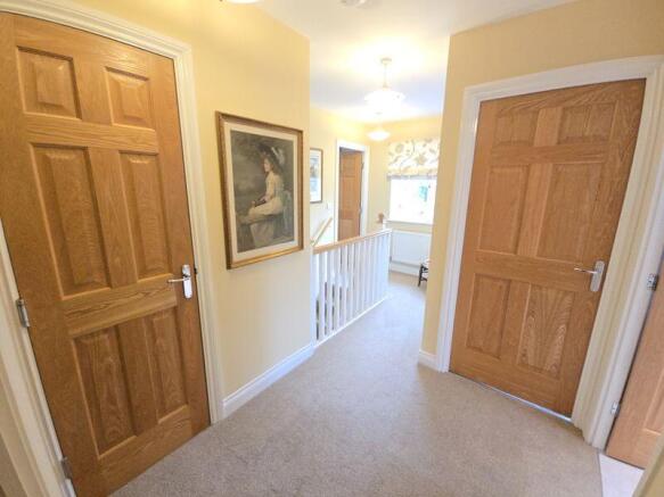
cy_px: 248
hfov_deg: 106.2
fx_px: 249
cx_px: 332
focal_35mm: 13
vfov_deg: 89.9
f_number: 2.2
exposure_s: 1/50
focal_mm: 2.2
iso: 320
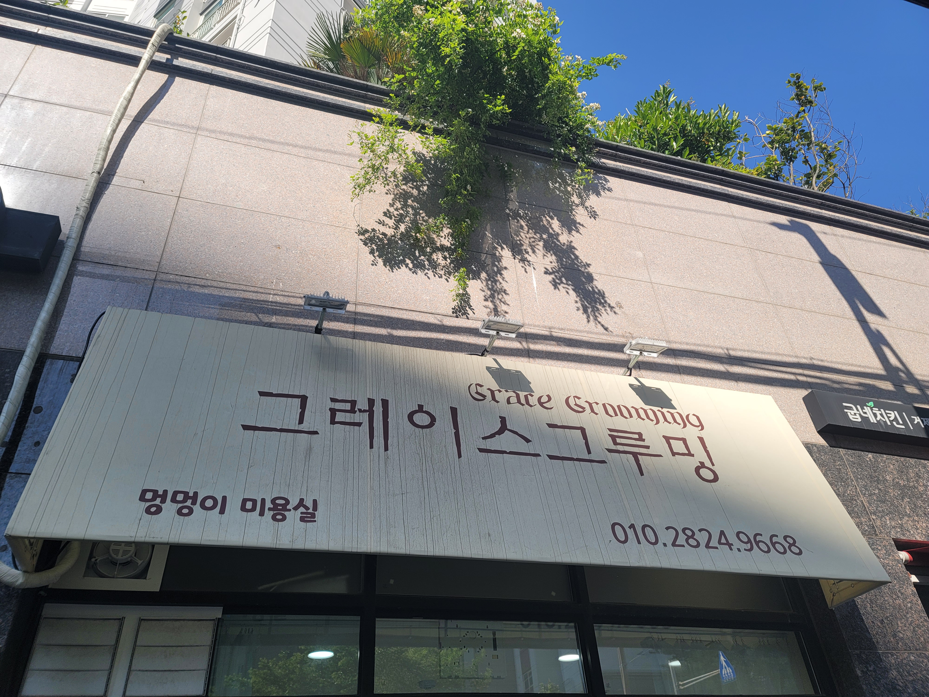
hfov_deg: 69.4
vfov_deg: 54.9
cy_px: 348
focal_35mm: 25
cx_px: 464
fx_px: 671
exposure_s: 1/736
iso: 20
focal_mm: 7
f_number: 1.8
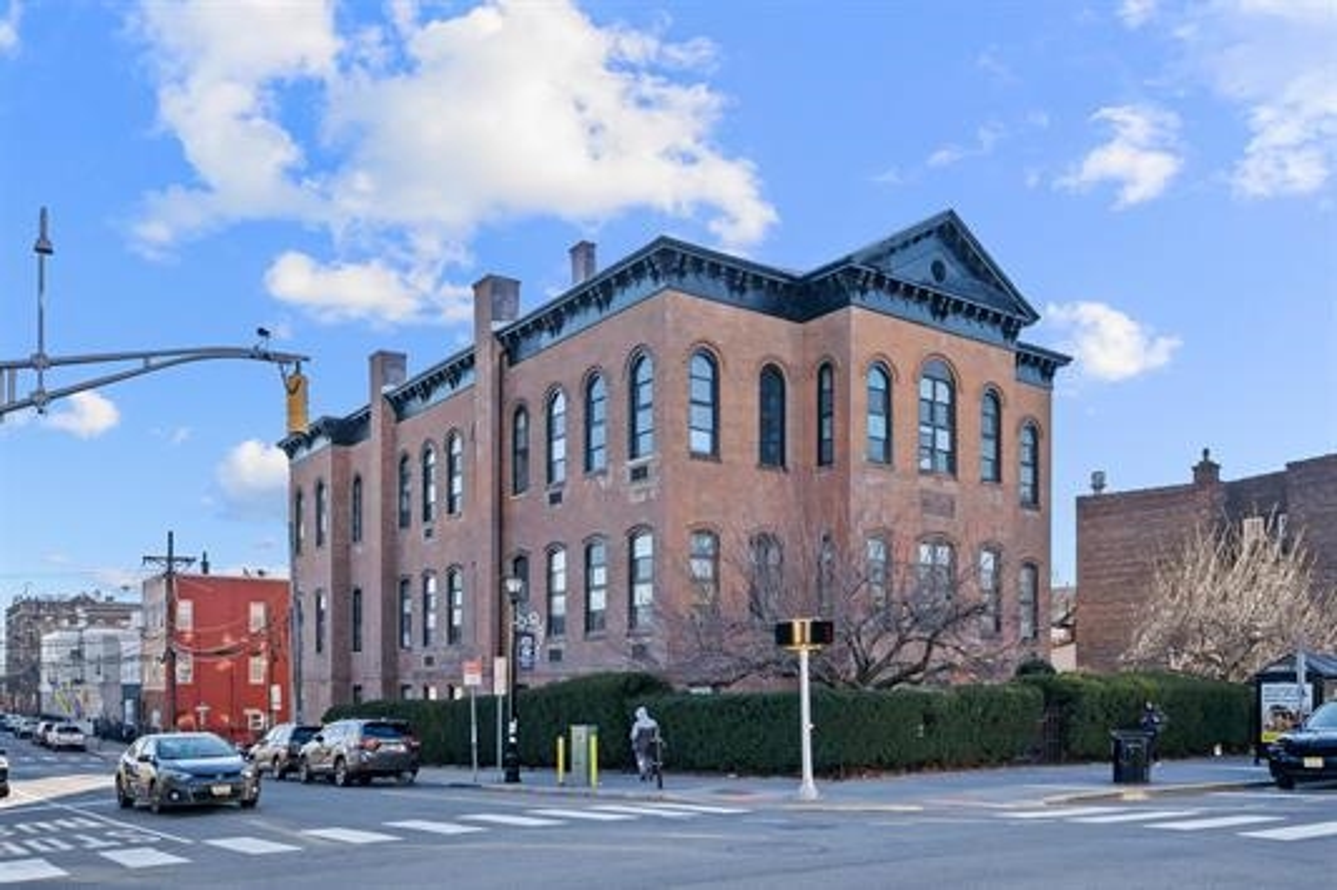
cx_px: 668
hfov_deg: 67.4
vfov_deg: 47.9
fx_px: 1002
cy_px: 445
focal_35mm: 27
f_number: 8
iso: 100
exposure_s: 1/250
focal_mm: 27
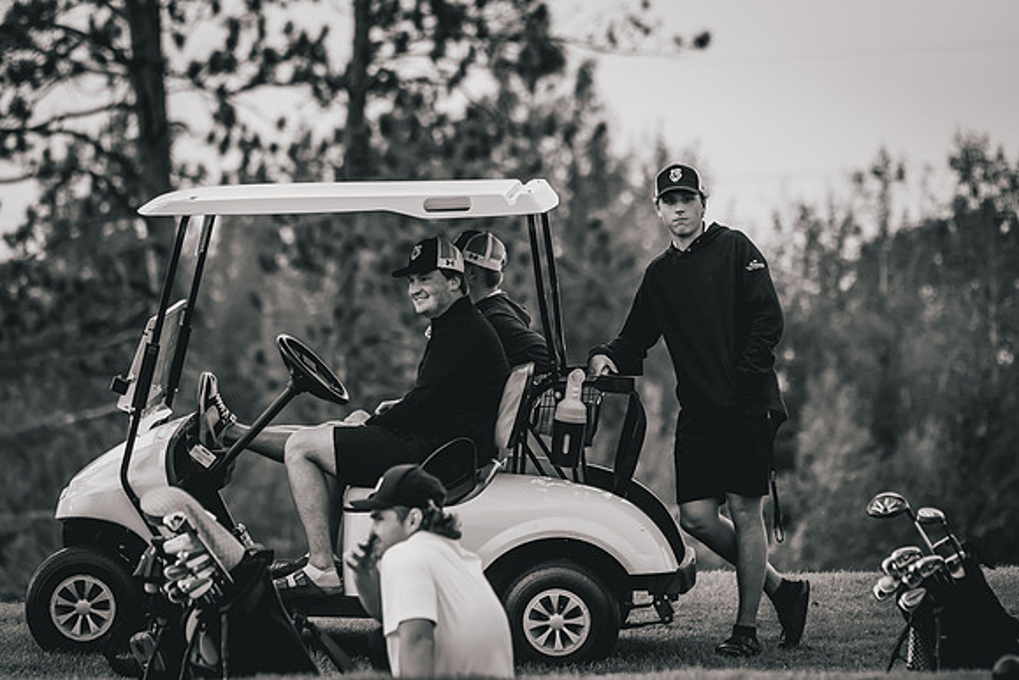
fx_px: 6370
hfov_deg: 9.1
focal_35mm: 225
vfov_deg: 6.1
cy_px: 340
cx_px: 510
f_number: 2.8
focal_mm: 150
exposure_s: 1/1250
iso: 500
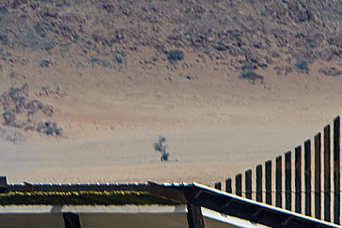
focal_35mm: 1099
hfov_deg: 1.9
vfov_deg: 1.3
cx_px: -253
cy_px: -27
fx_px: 10444
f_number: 14
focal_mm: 200
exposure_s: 1/125
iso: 100
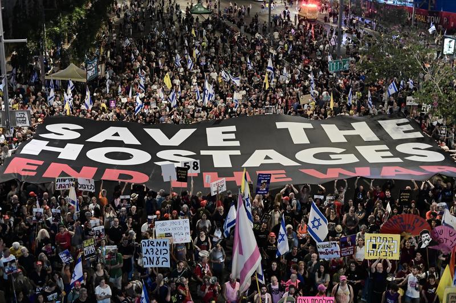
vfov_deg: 26.9
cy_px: 152
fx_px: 633
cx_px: 228
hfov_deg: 39.6
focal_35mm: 50
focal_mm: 50
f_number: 2.8
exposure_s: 1/250
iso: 8000
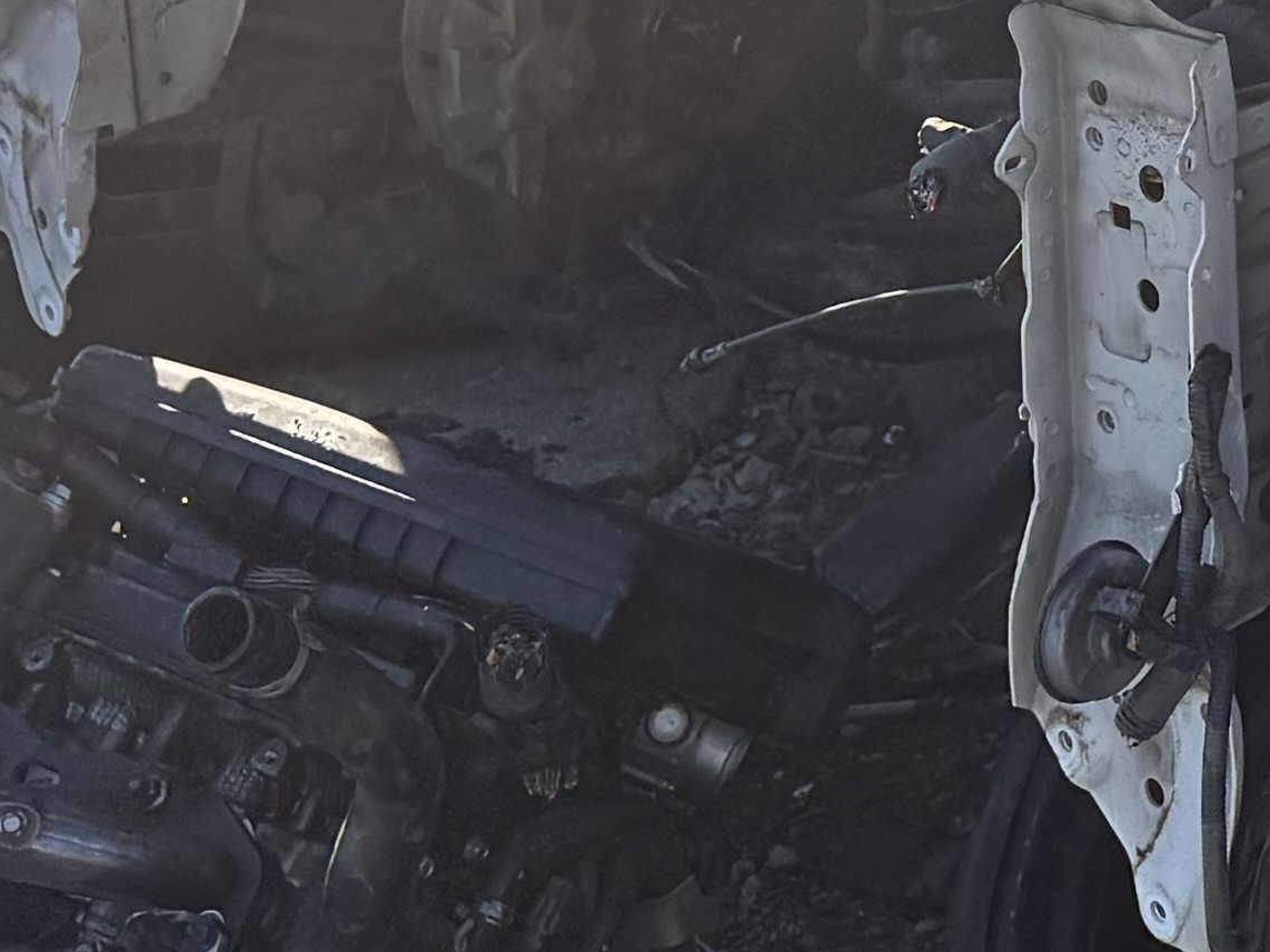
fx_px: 4404
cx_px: 1985
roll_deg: -4.3
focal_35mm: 120
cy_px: -465
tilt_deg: -12.8
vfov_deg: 11.8
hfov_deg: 15.0
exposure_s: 1/2232
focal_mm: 6.76
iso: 100
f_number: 1.78
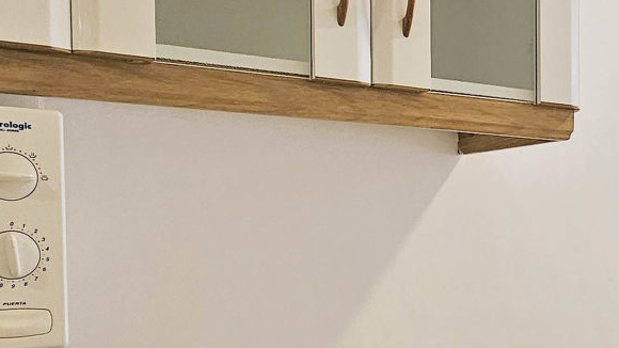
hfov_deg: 37.7
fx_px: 821
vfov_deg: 23.6
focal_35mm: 50
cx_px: 591
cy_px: 275
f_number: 2.2
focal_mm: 2.2
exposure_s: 1/71
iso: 100
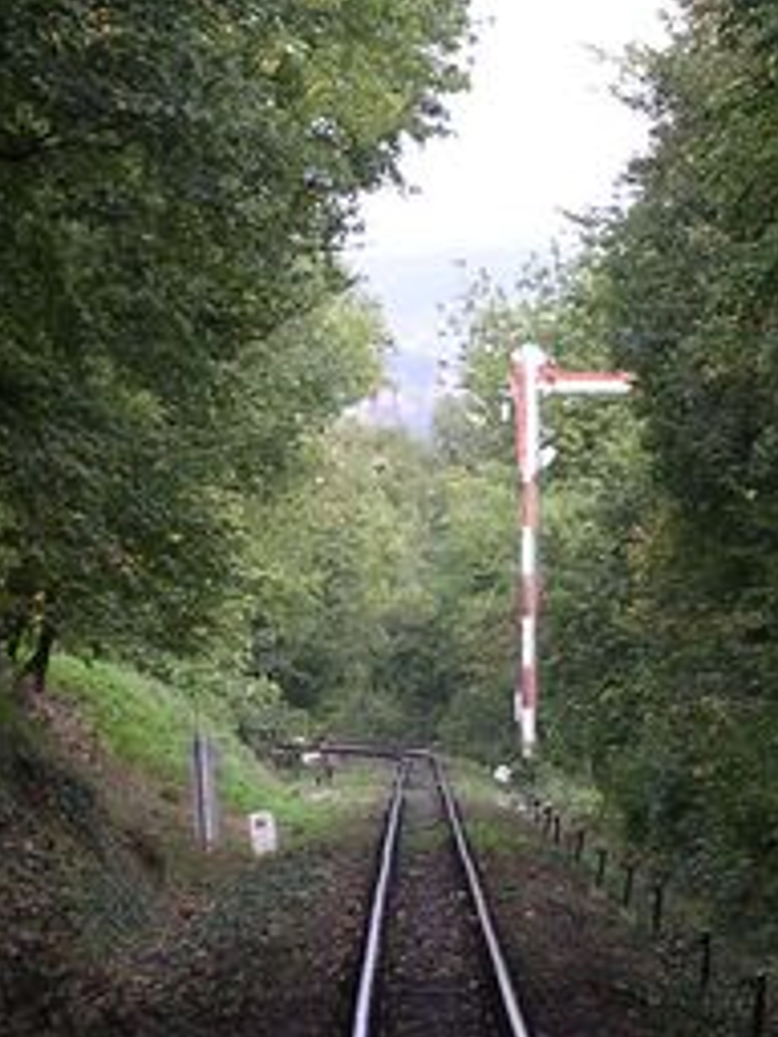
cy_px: 591
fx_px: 7881
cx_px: 369
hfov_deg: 5.7
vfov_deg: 7.5
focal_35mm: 263
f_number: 4.6
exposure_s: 1/33.9
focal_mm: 15.9
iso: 100
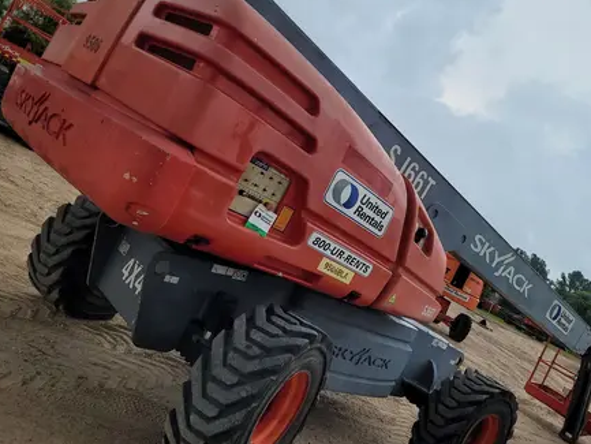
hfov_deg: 54.8
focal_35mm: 33
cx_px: 366
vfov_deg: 42.9
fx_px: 564
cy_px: 237
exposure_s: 1/238
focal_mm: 5.4
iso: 40
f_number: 1.8
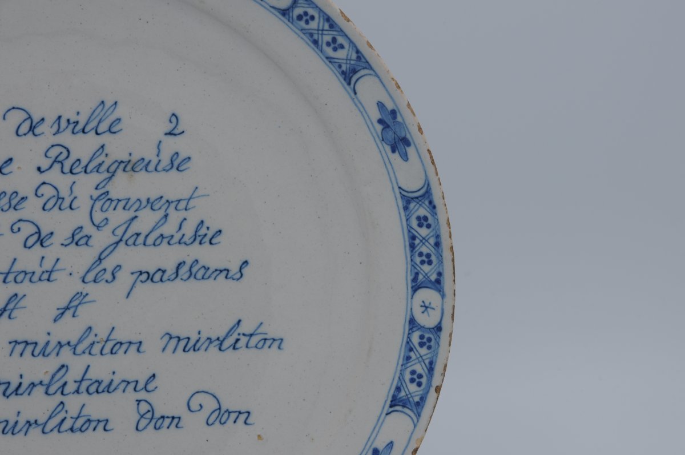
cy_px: 228
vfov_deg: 8.7
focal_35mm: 158
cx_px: 342
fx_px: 2993
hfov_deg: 13.1
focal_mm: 105
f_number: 13
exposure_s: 1/30
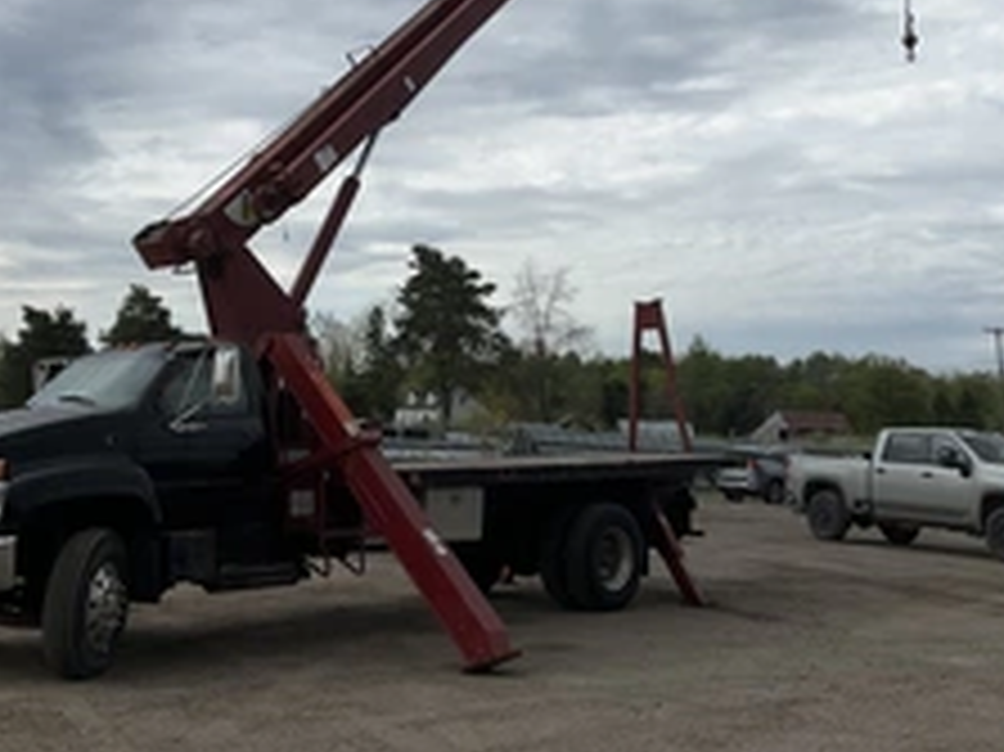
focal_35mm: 52
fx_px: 1507
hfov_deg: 36.8
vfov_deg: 27.4
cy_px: 135
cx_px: 459
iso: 25
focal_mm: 3
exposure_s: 1/2427
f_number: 1.8
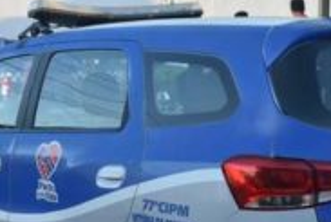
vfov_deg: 13.3
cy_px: 167
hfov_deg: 19.8
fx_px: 949
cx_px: 175
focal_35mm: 103
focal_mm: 30
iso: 800
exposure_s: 1/250
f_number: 8
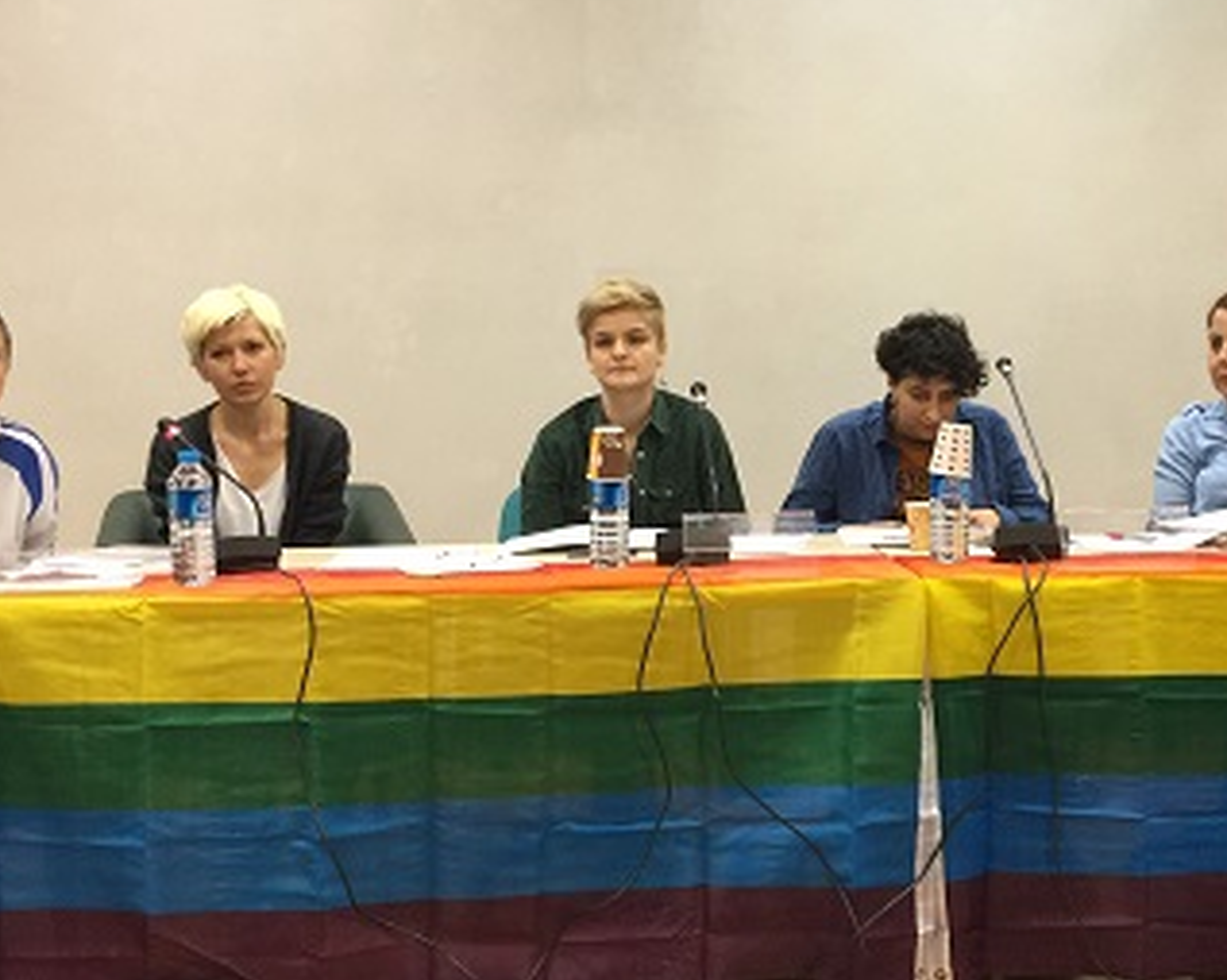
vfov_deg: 30.8
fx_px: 1778
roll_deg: +0.7
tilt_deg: -2.2
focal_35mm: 49
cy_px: 486
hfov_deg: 37.8
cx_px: 772
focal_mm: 4.15
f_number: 2.2
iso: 125
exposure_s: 1/17
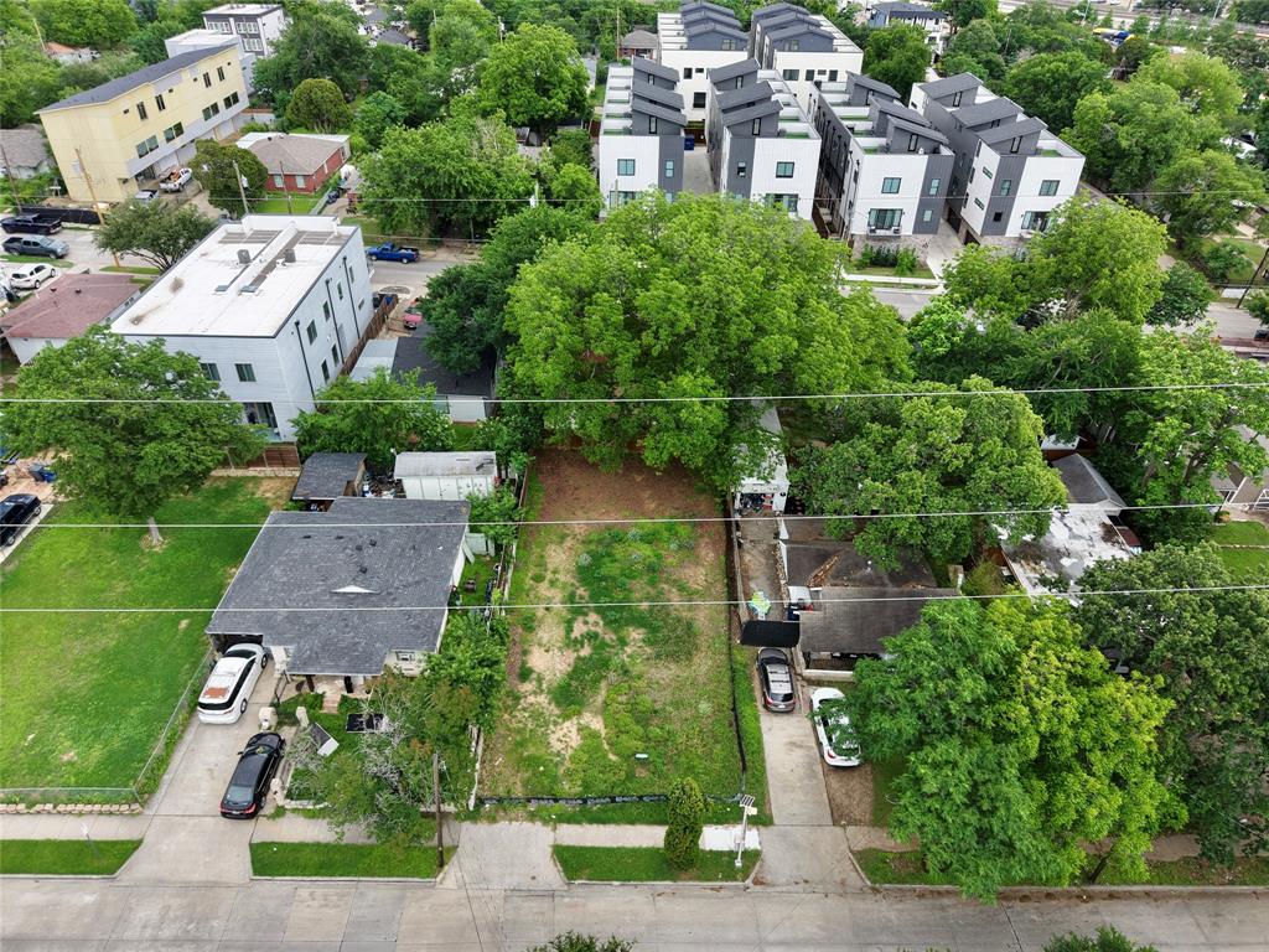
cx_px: 634
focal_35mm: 24
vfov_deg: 56.8
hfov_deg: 71.6
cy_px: 476
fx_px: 880
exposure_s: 1/640
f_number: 1.8
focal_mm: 8.67
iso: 140
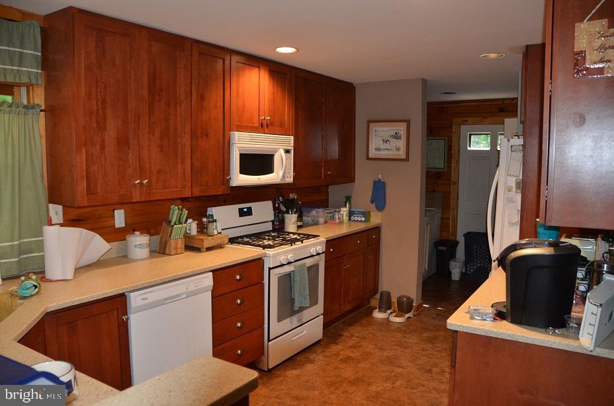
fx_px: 459
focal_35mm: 27
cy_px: 203
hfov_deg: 67.5
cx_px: 307
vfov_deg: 47.7
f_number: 3.5
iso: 800
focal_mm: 18
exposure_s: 1/60
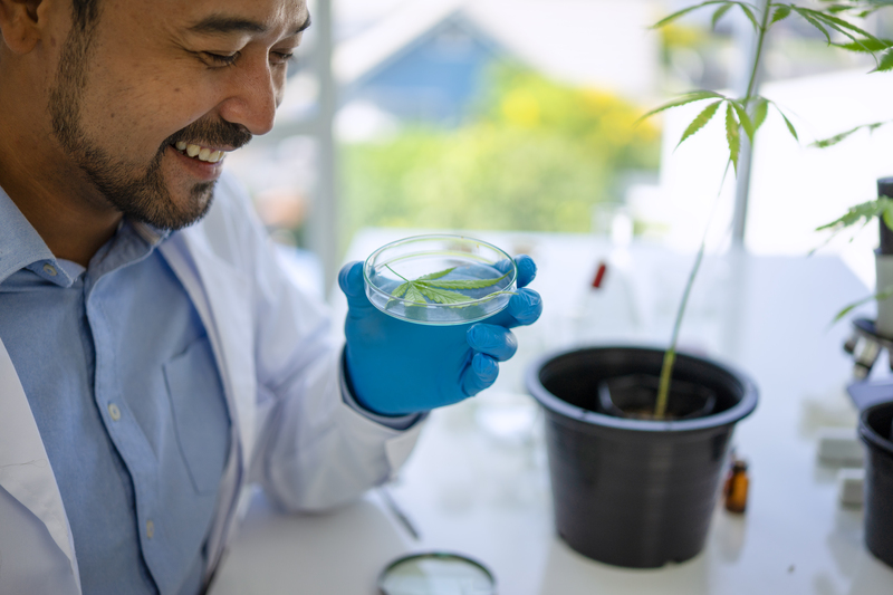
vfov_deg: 29.9
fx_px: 1116
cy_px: 298
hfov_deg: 43.6
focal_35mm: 45
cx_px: 446
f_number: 1.8
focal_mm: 45
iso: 100
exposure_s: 1/800
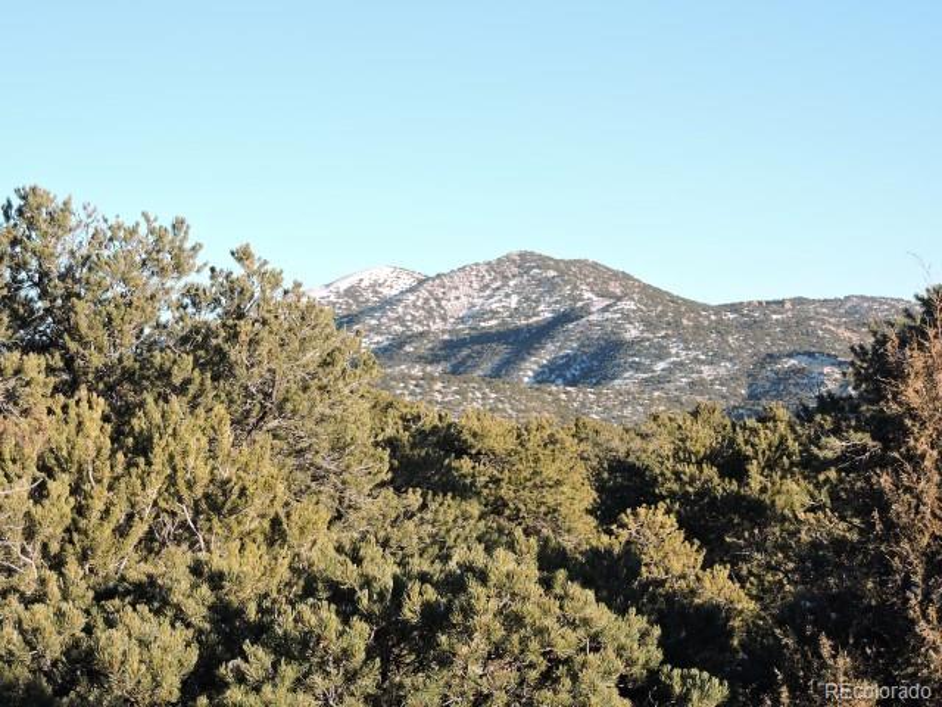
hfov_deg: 18.7
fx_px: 2857
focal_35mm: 105
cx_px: 471
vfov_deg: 14.1
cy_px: 354
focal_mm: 18.7
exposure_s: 1/250
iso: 100
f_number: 4.2
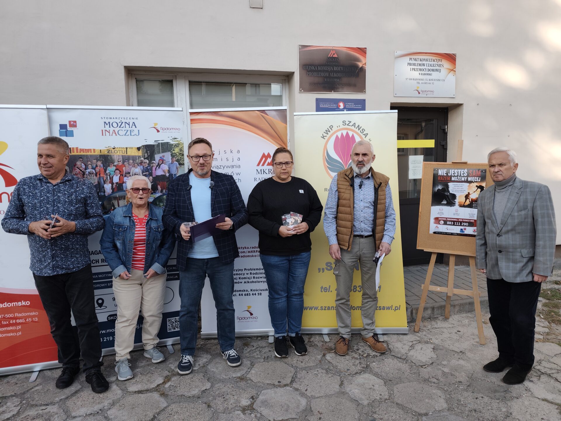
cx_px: 280
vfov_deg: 58.9
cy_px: 210
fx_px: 373
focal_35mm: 23
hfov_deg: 73.9
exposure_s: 1/148
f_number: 1.65
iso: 50
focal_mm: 6.19
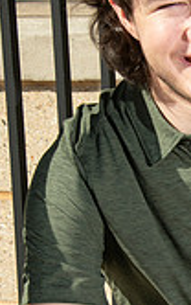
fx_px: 1796
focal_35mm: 216
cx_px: 244
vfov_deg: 9.7
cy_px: 276
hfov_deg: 6.0
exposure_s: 1/160
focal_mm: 78
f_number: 14
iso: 400
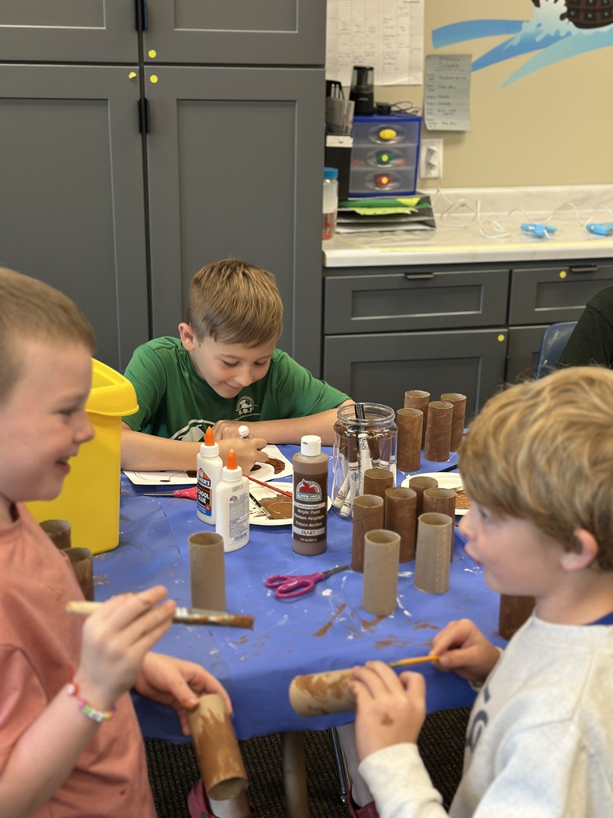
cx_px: 306
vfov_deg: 39.7
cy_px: 409
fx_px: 1133
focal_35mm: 48
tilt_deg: -17.9
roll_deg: -1.0
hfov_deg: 30.3
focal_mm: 6.86
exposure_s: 1/60
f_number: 1.78
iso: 200
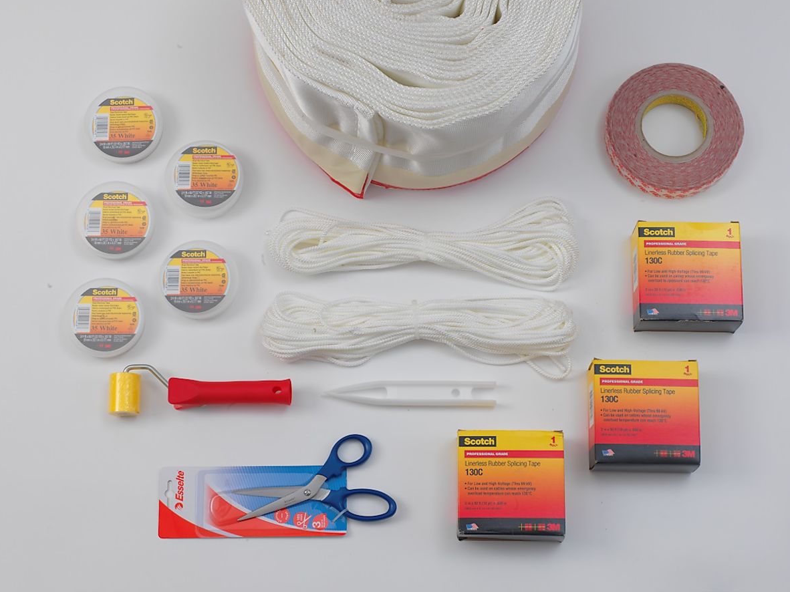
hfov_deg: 30.3
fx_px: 1460
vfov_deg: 22.9
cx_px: 397
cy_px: 295
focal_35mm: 64
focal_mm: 80
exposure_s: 1/125
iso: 100
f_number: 16
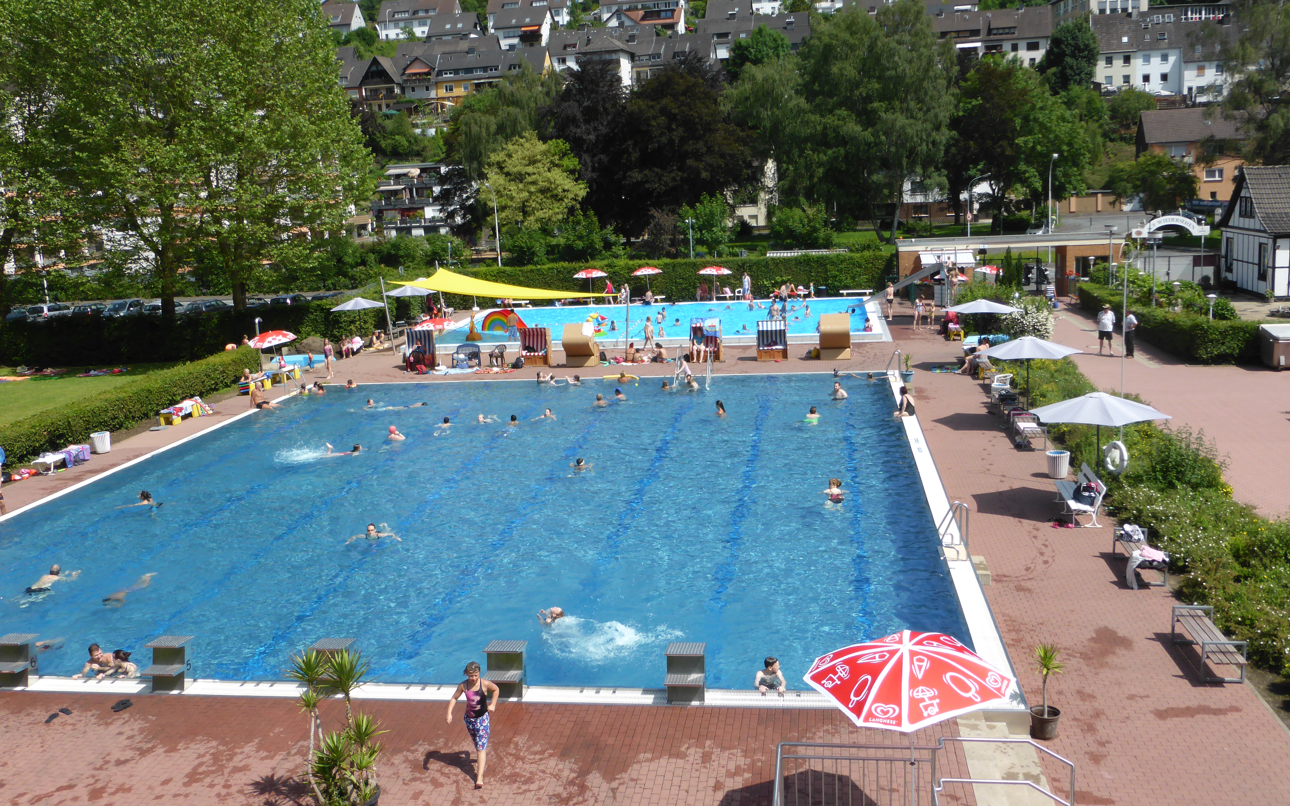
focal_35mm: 33
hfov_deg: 58.1
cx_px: 646
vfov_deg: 38.3
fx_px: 1160
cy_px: 407
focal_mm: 5.4
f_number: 3.6
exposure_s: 1/1000
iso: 100
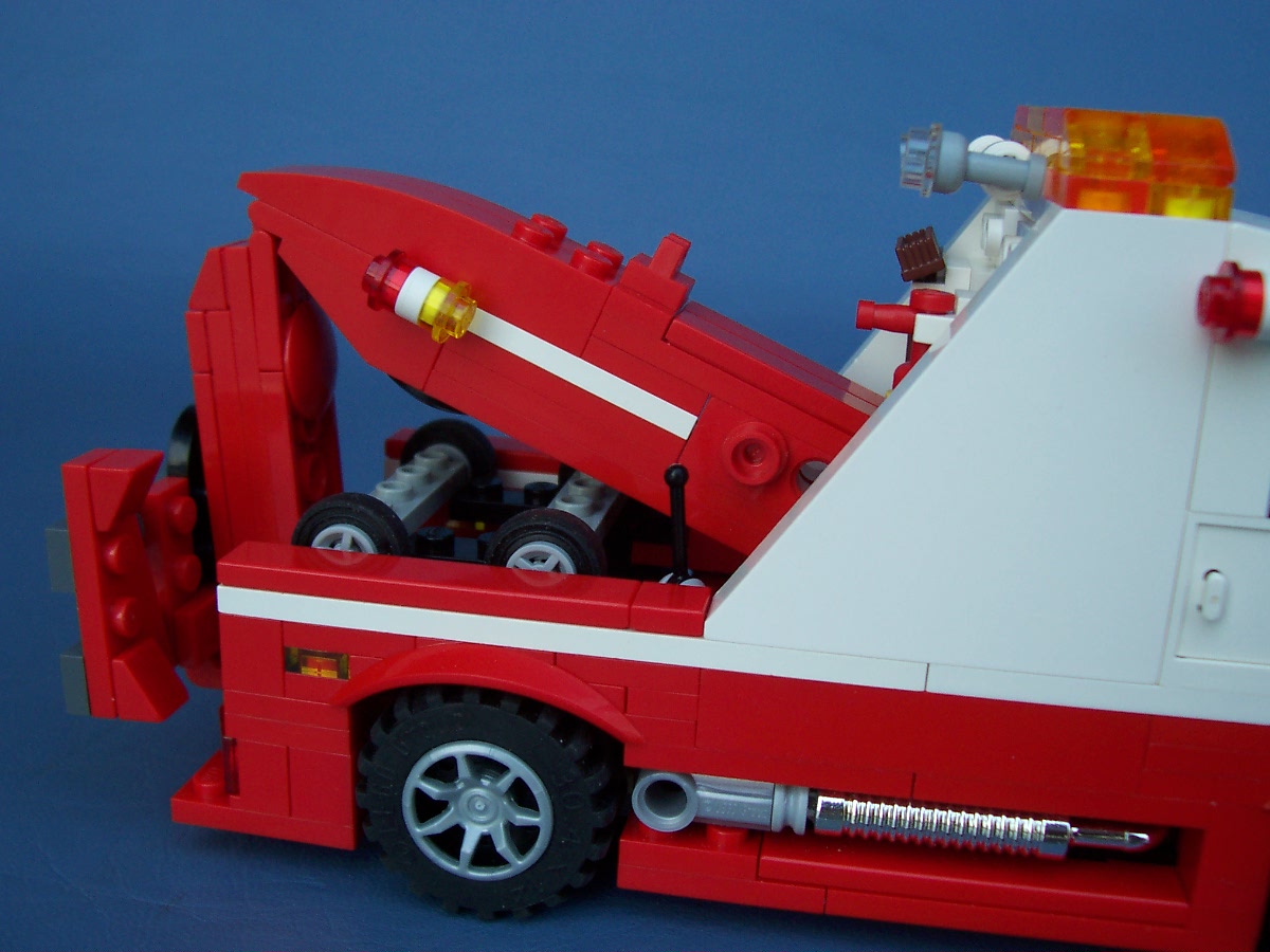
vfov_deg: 38.7
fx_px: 1357
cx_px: 635
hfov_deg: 50.1
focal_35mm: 37
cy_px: 476
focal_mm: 5.6
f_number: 2.8
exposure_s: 1/350
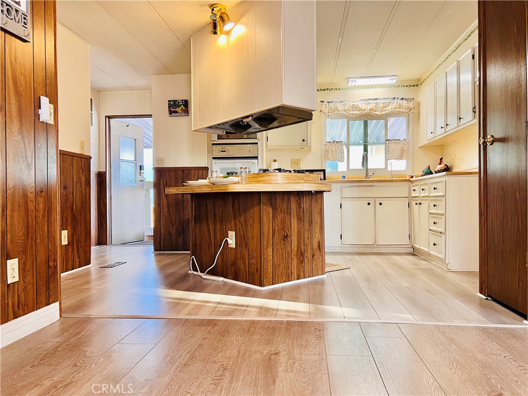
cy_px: 198
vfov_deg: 53.1
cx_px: 264
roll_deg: +0.3
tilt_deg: -0.4
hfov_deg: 67.3
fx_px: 397
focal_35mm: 26
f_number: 1.5
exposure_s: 1/59
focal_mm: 5.7
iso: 100
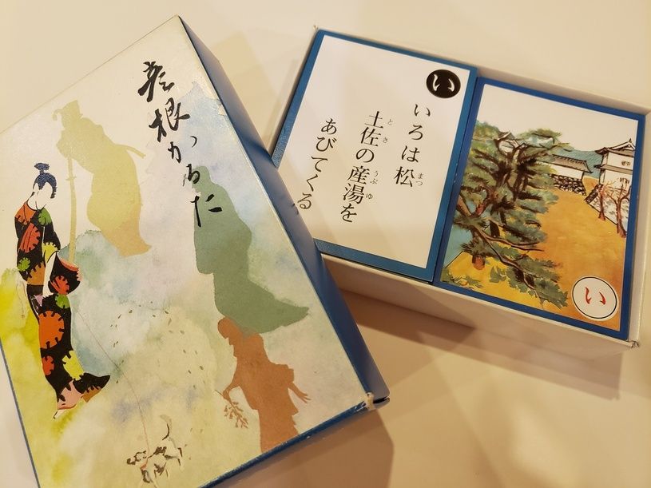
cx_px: 326
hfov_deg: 67.3
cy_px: 244
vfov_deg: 53.1
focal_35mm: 26
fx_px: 489
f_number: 1.5
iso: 250
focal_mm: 4.3
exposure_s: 1/24
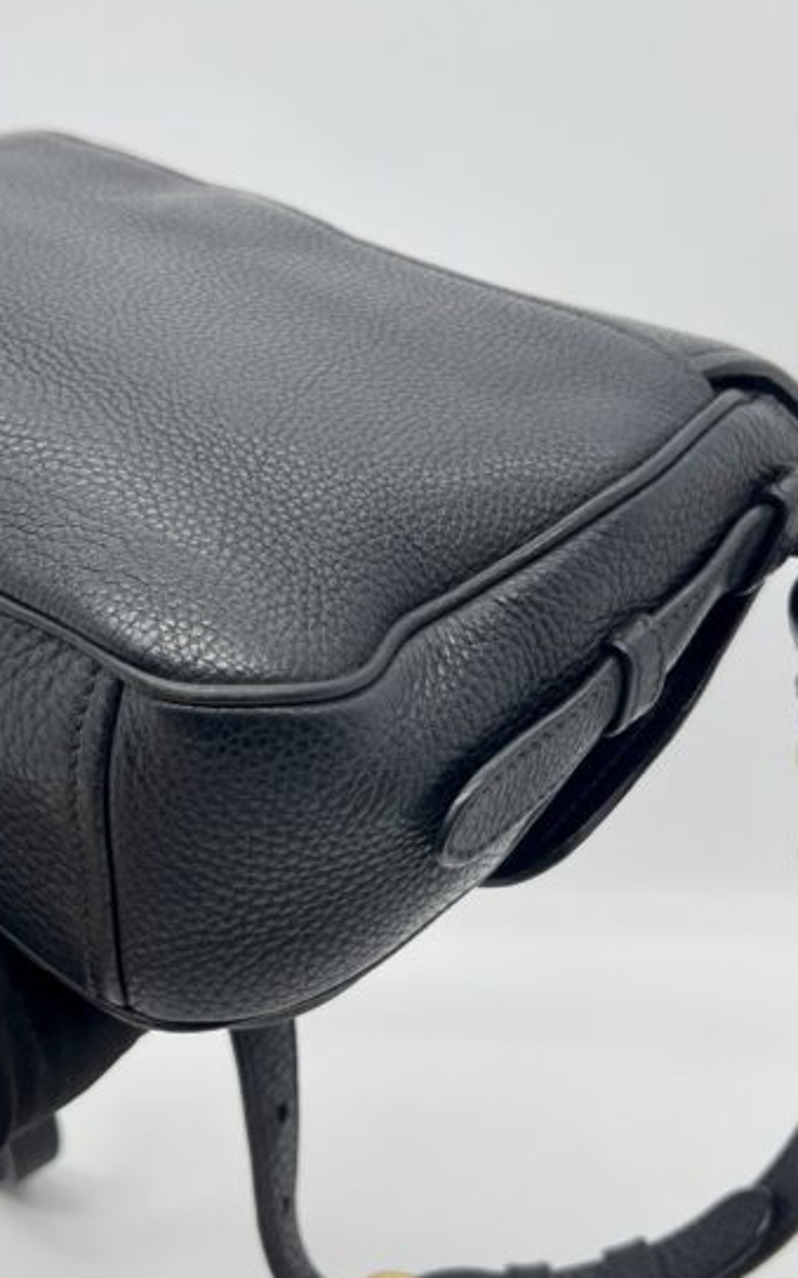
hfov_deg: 24.7
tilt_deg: -27.5
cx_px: 273
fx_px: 1811
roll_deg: +0.4
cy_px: 643
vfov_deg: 38.9
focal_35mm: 52
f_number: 1.5
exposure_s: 1/100
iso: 40
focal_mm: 5.7
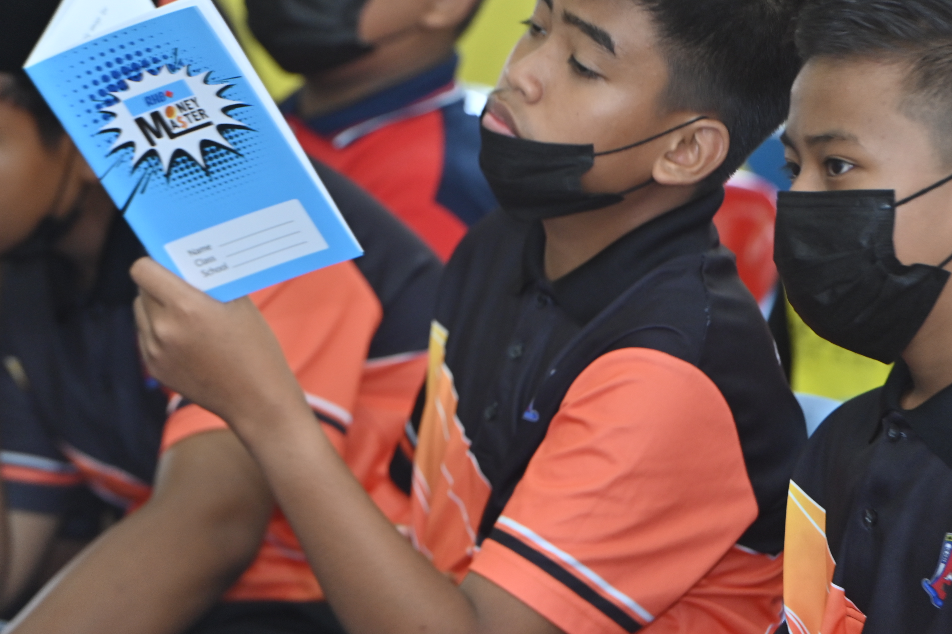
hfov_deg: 6.5
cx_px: 454
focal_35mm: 317
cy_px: 135
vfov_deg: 4.3
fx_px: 8380
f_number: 4.5
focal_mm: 200
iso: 1000
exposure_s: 1/125
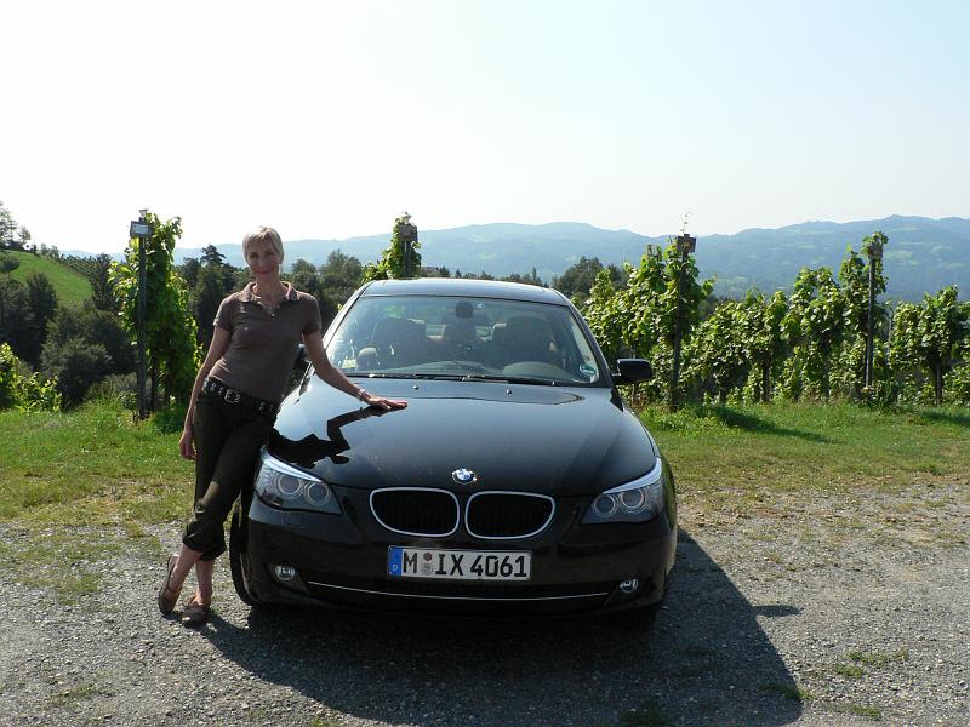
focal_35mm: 36
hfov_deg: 51.4
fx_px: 1009
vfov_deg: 39.7
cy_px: 364
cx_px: 485
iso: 200
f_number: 7.1
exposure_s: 1/500
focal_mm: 6
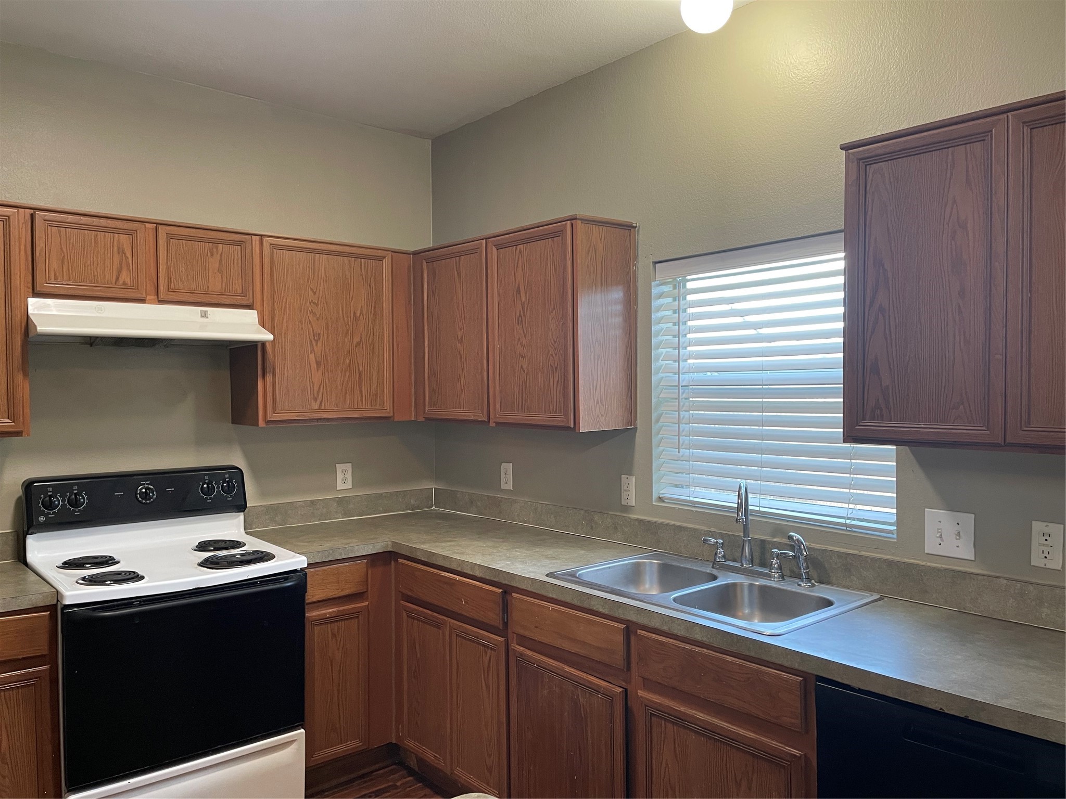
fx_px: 801
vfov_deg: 53.1
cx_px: 533
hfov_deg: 67.3
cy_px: 400
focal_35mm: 26
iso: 125
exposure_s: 1/60
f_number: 1.6
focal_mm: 4.2
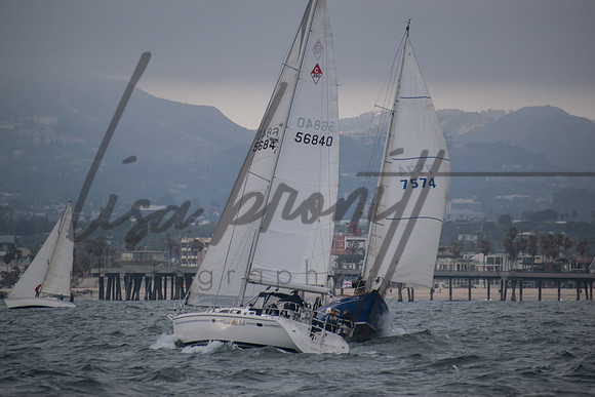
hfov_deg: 4.6
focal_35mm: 450
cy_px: 198
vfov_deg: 3.1
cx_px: 298
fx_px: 7439
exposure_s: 1/640
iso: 400
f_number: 6.3
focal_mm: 300
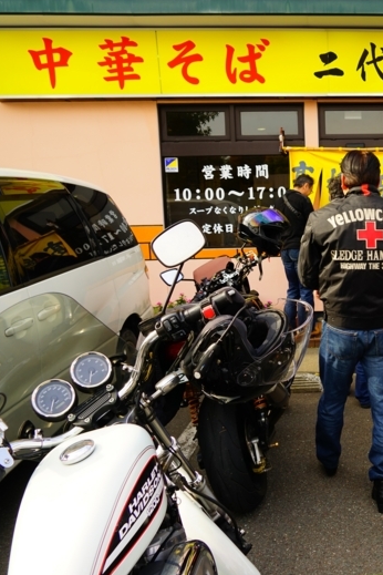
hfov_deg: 32.8
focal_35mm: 37
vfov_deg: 51.9
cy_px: 284
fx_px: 590
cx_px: 389
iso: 100
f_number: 6.7
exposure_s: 1/90
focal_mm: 24
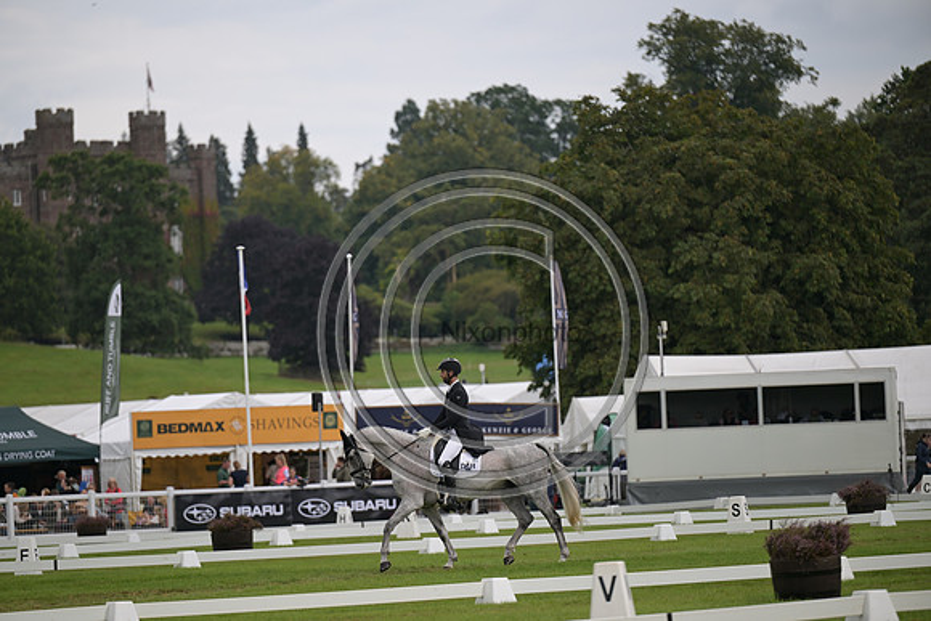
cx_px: 466
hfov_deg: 10.3
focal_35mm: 200
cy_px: 310
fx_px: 5173
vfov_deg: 6.9
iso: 200
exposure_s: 1/1250
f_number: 3.2
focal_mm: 200
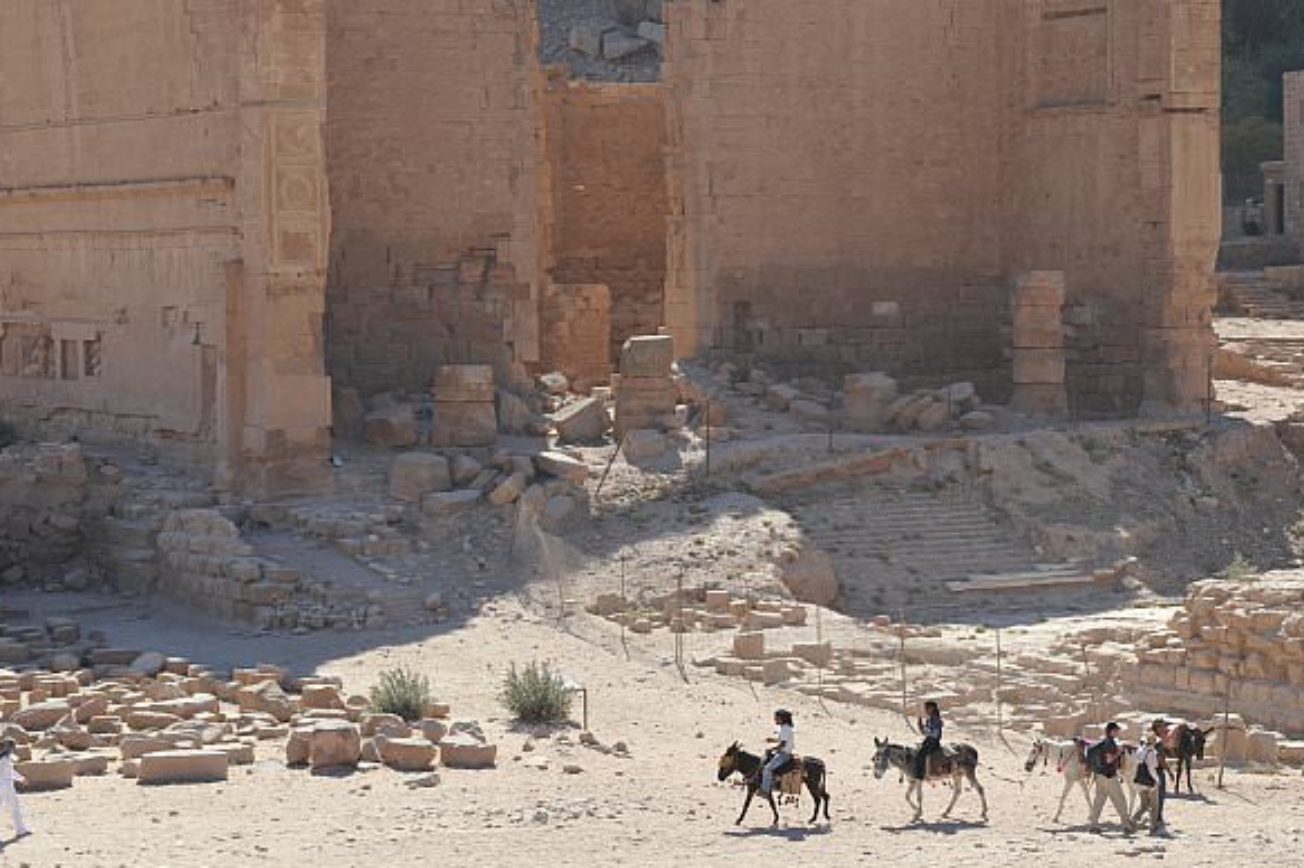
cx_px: 803
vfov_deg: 12.7
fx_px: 3910
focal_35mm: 108
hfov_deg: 18.9
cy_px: 384
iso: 200
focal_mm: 70
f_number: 9
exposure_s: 1/320
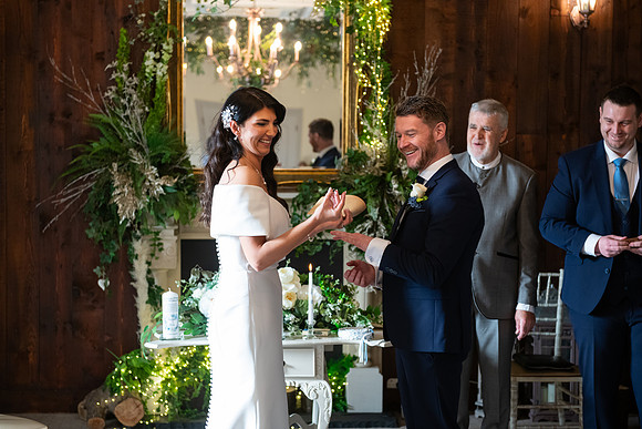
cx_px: 321
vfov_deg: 19.5
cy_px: 214
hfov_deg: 28.8
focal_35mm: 70
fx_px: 1249
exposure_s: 1/160
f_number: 3.5
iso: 1000
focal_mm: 70
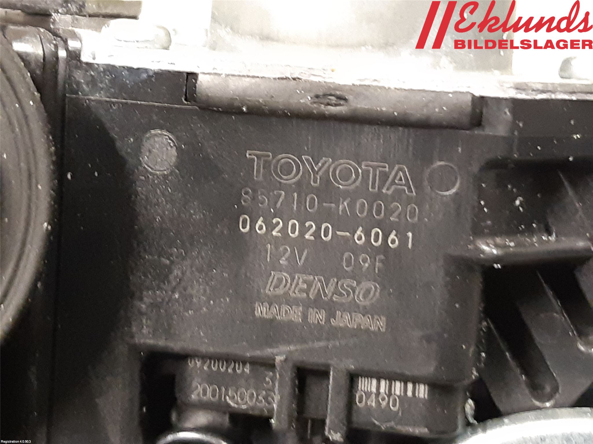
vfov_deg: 53.1
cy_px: 222
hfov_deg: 67.3
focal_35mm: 26
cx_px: 296
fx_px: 445
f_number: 1.7
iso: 400
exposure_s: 1/25
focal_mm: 3.93
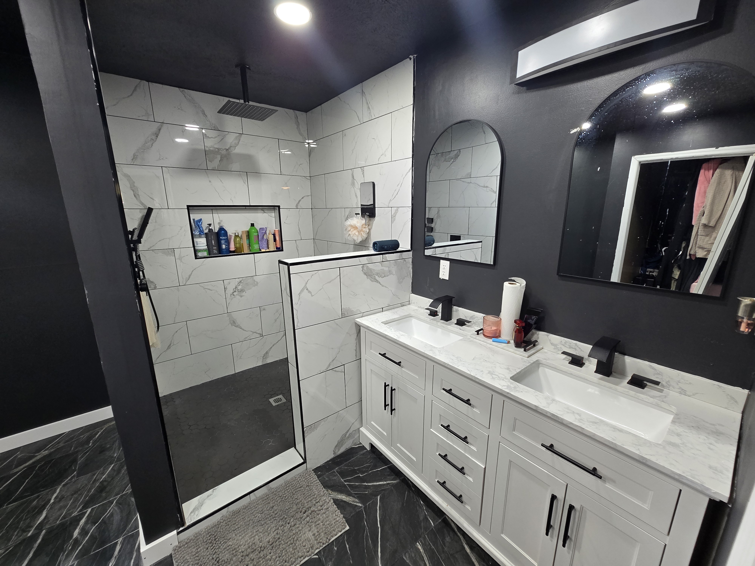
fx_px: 284
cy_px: 283
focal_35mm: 13
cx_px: 378
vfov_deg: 89.9
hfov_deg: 106.2
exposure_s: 1/60
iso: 160
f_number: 2.2
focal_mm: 2.2
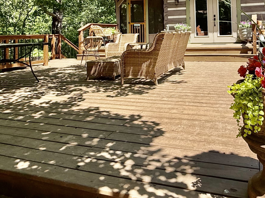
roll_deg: +2.5
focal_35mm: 32
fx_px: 245
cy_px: 25
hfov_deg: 55.4
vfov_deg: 41.2
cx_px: 181
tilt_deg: +1.6
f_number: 2.2
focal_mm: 2.22
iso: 50
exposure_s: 1/717
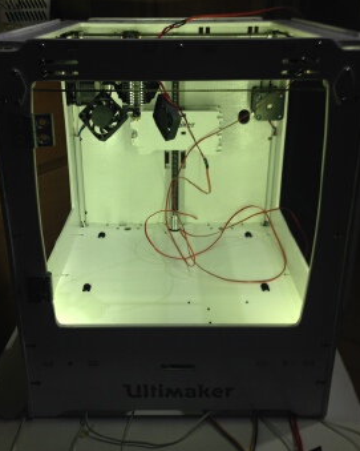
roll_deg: -1.0
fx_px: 506
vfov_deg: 47.8
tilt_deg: -21.6
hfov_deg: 39.1
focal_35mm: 38
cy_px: 188
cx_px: 171
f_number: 2.4
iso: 50
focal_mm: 4.12
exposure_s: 1/20
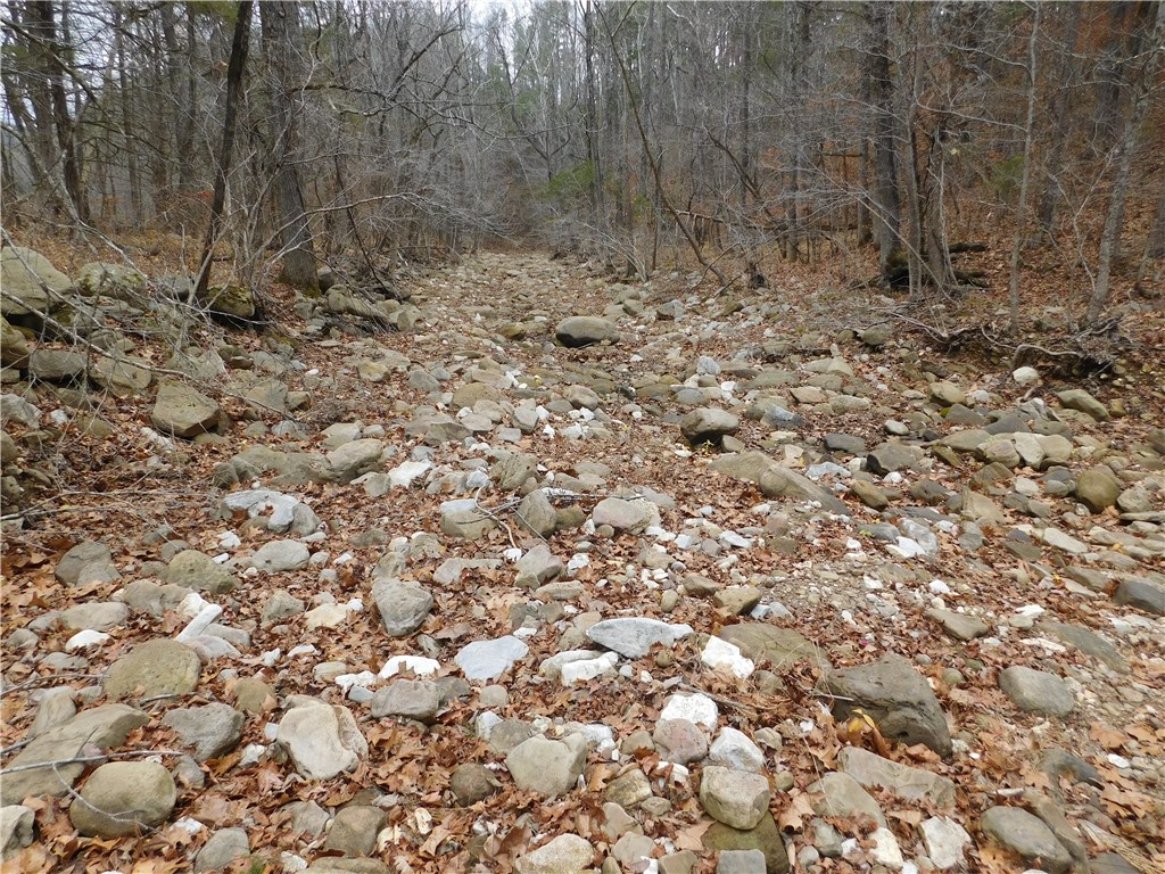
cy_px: 437
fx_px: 774
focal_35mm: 23
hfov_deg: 73.9
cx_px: 582
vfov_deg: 58.9
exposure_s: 1/320
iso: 125
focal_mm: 4
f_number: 3
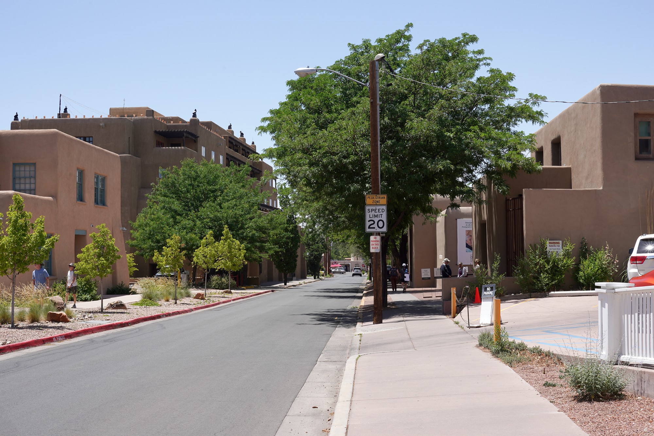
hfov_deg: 43.6
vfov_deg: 29.9
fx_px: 818
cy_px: 218
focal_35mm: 45
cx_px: 327
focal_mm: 45
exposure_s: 1/100
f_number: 16
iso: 100
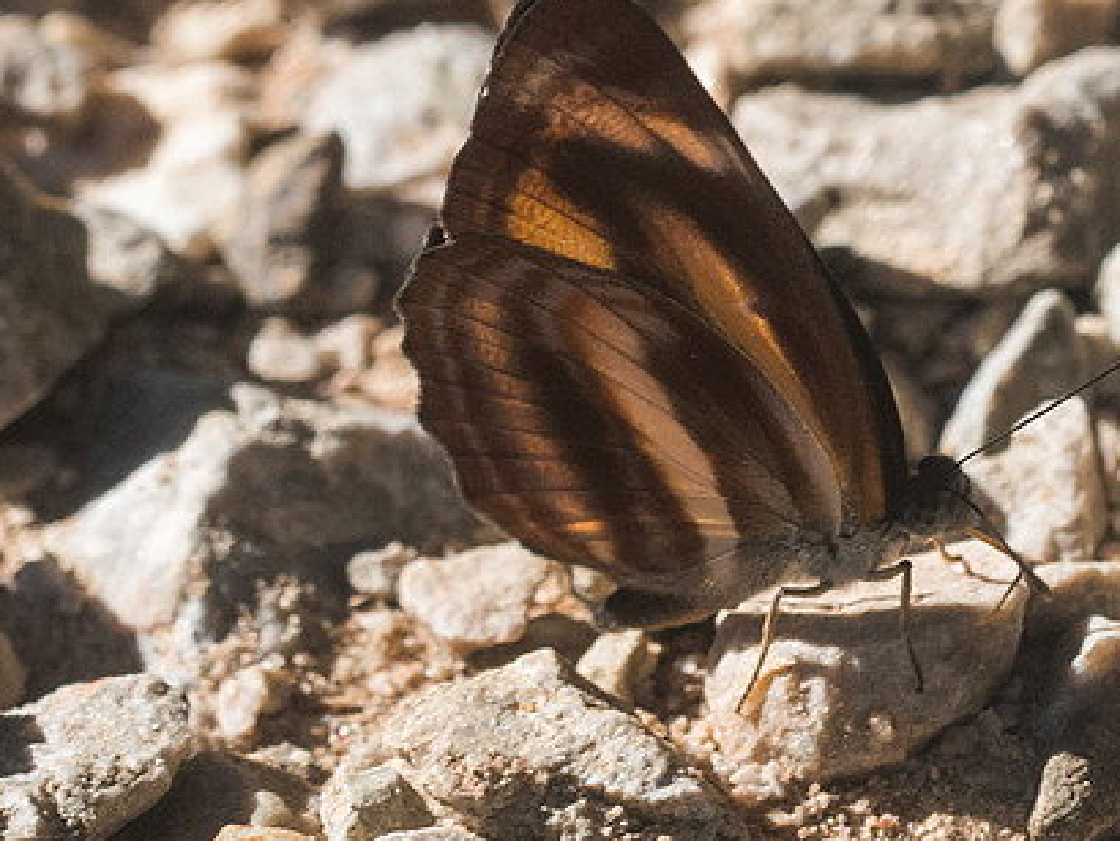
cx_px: 664
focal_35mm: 889
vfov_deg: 1.7
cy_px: 339
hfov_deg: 2.2
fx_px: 28780
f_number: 8
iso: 640
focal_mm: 150
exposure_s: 1/640
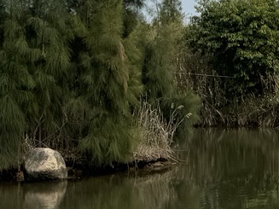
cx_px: 230
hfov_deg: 13.4
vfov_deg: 9.7
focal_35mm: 147
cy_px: -119
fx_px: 1184
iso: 80
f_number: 1.78
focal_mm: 6.76
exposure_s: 1/6410
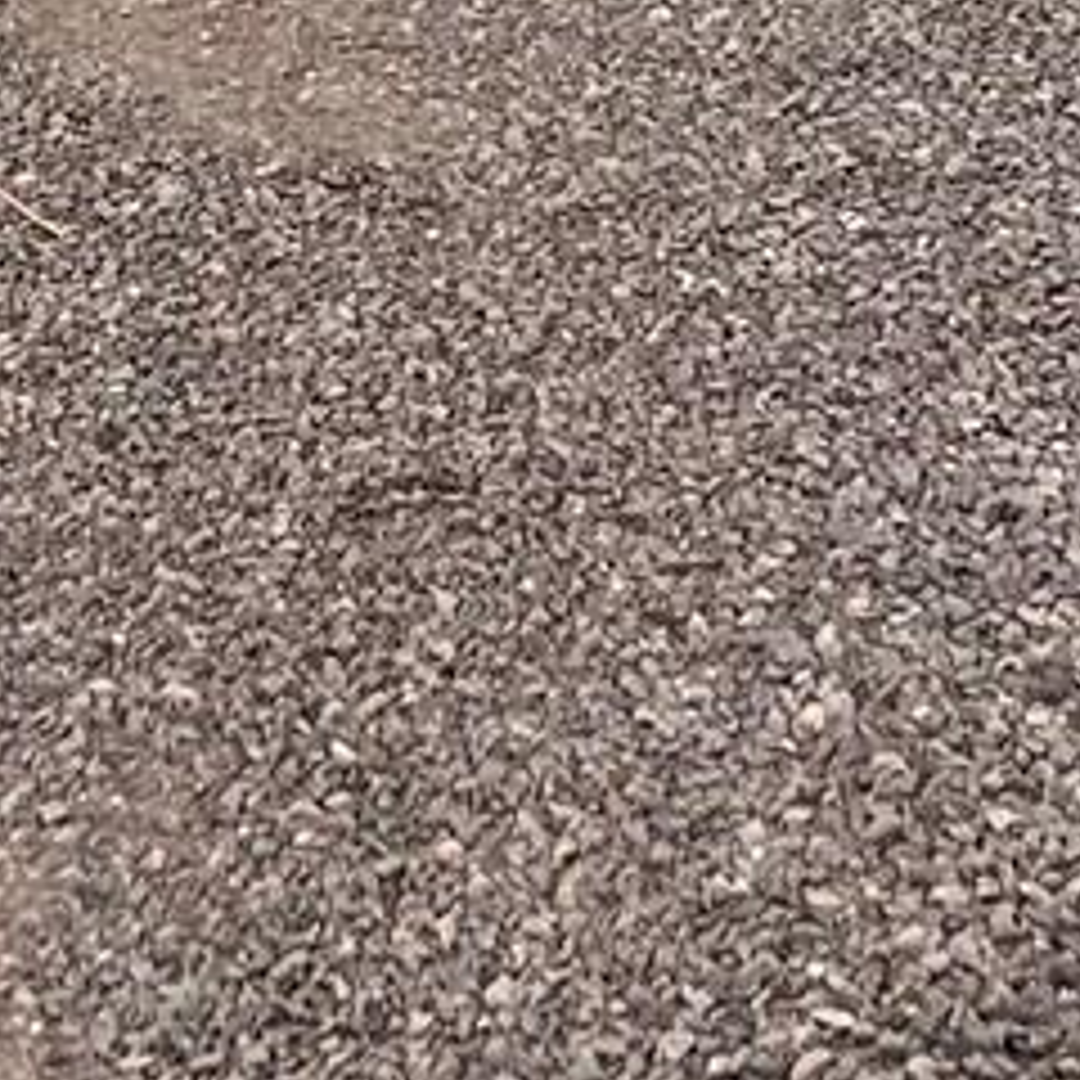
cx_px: 387
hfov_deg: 11.4
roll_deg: -1.4
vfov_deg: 10.3
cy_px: -1282
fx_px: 5401
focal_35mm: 153
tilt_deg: -7.0
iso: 50
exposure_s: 1/5319
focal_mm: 5.7
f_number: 1.5
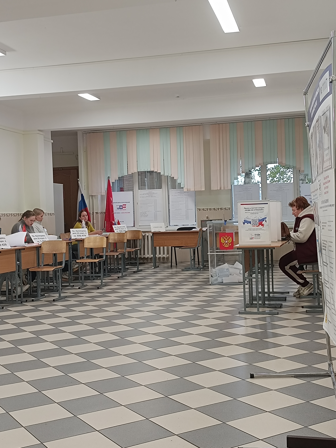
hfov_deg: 56.8
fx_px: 311
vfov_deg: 71.6
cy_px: 224
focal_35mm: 24
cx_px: 168
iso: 1174
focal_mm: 6.14
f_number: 1.65
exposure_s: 1/100
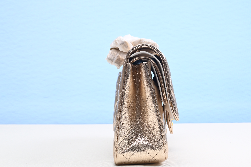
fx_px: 439
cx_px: 156
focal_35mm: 63
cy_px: 52
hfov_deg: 31.7
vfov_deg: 21.5
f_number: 16
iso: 100
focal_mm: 41
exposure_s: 1/2
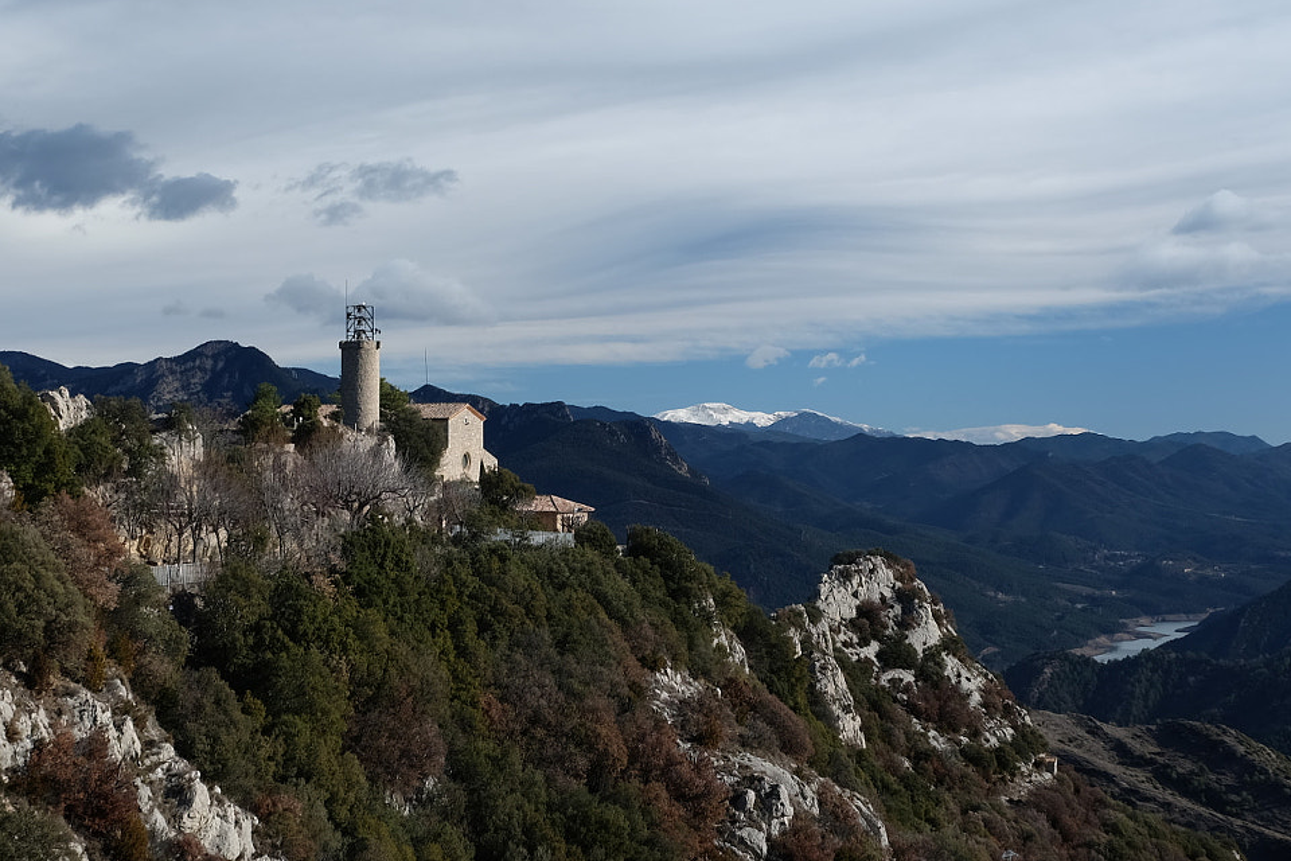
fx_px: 2151
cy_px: 386
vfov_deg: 22.6
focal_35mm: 60
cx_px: 613
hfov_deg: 33.4
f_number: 7.1
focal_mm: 24.3
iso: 100
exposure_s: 1/80
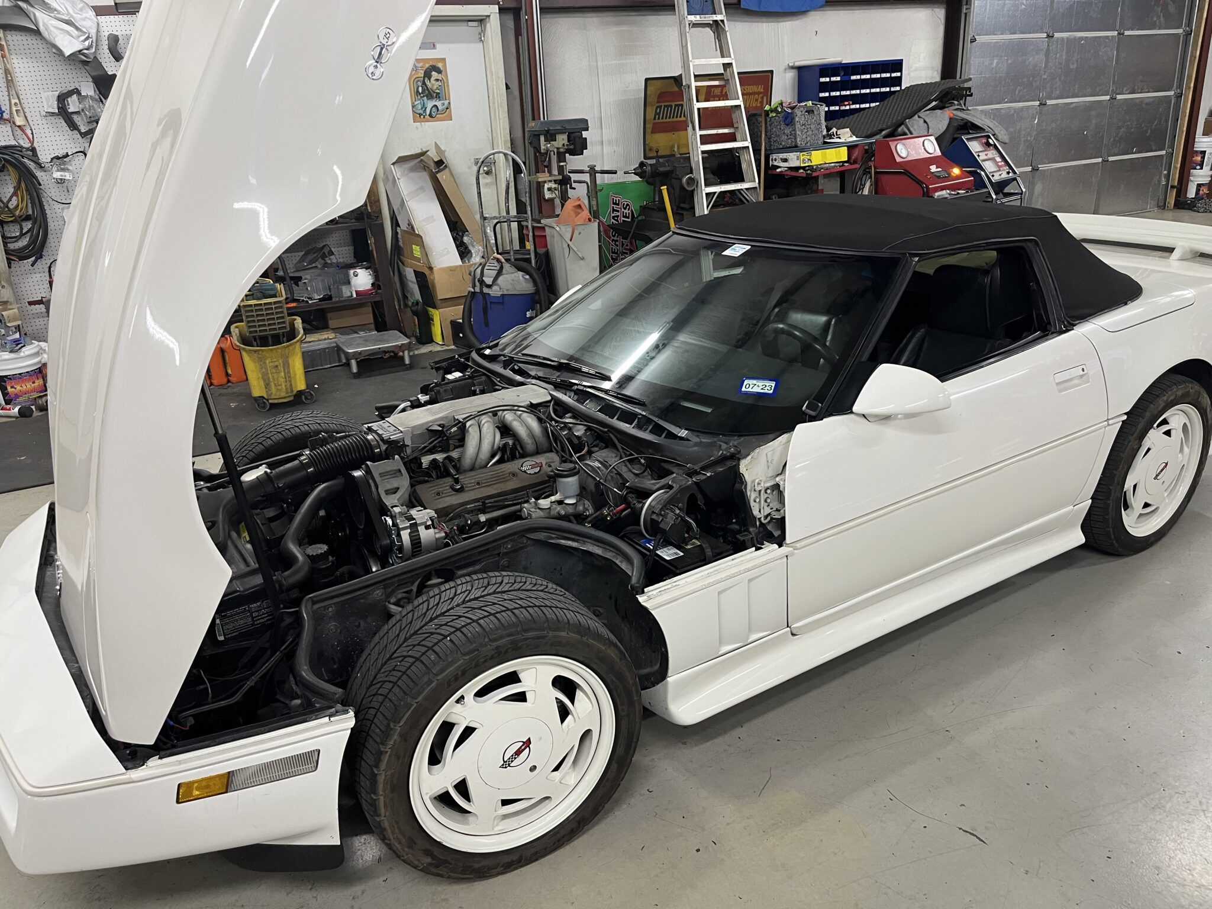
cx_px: 606
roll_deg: +3.3
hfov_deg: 67.3
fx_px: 910
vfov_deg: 53.1
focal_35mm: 26
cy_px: 454
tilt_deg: -21.1
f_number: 1.6
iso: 160
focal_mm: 5.1
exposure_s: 1/60
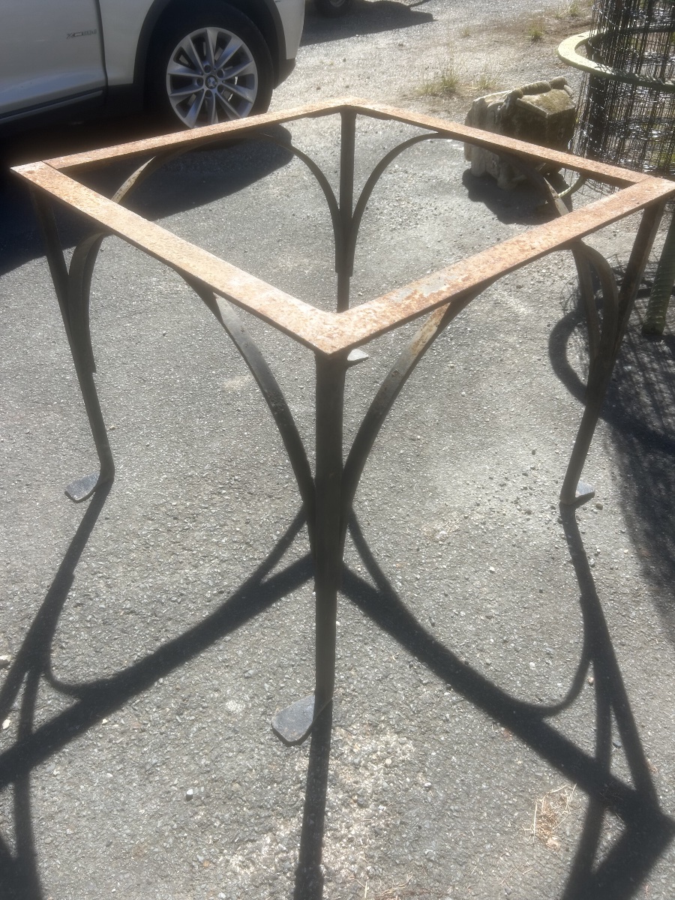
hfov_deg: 53.1
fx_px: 676
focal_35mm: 26
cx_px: 338
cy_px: 450
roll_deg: +2.5
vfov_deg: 67.3
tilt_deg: -39.5
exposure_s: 1/2994
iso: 50
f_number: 1.5
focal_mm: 5.7
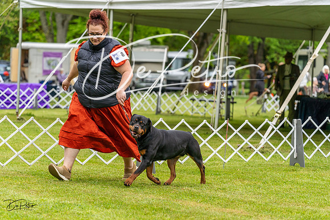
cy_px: 110
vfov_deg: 11.2
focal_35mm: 122
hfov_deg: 16.8
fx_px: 1119
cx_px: 165
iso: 500
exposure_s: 1/800
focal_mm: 122
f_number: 4
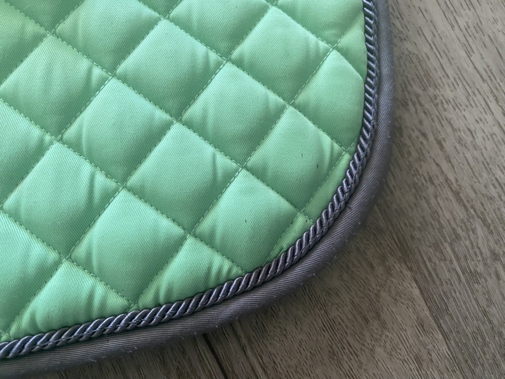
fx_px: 379
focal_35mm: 26
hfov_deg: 67.3
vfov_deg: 53.1
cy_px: 190
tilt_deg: -78.4
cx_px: 252
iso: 400
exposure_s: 1/60
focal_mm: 4.25
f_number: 1.8
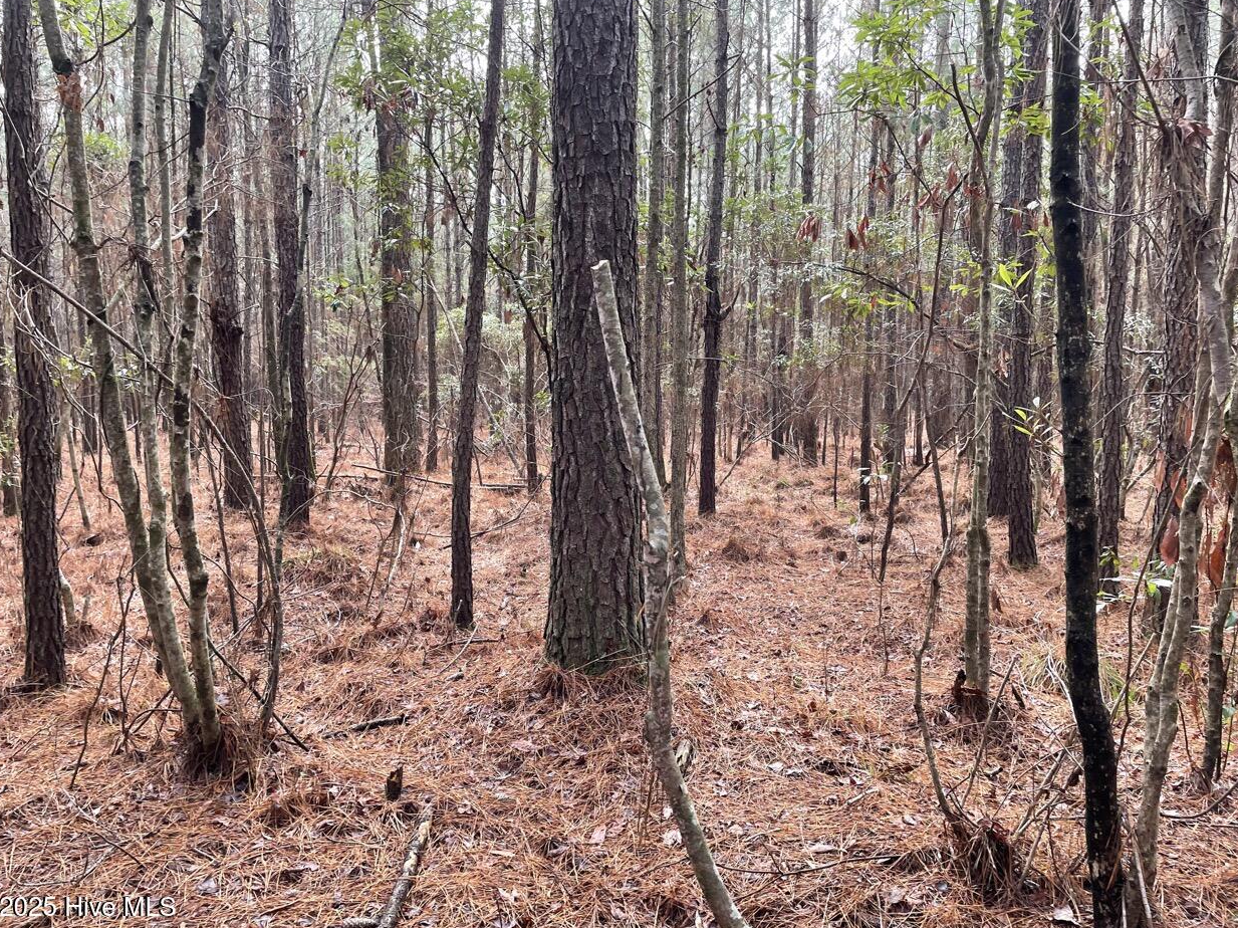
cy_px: 467
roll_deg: +0.6
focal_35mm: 27
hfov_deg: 65.3
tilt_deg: -4.7
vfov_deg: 51.3
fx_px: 965
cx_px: 616
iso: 50
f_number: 1.6
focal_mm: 4.2
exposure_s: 1/121
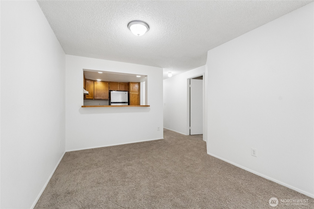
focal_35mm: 15
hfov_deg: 100.4
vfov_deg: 77.3
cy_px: 104
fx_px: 131
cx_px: 157
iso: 1000
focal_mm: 10
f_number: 9
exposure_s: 1/30
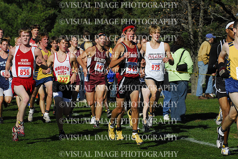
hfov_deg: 10.5
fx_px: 1290
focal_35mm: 195
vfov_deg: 7.1
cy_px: 80
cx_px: 119
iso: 400
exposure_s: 1/1600
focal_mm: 130
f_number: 7.1
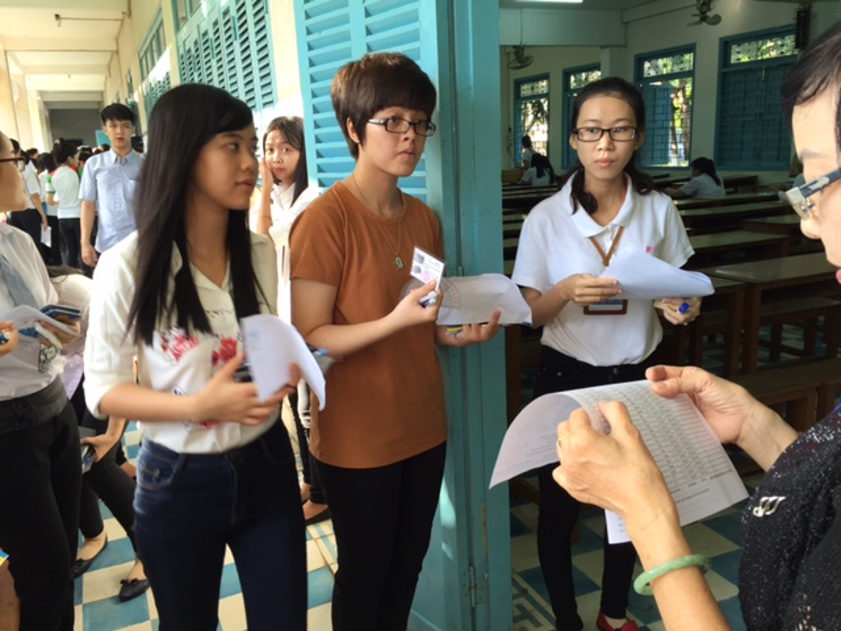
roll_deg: +0.3
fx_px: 705
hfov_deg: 61.7
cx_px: 420
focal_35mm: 29
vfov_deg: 48.2
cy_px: 316
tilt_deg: -13.7
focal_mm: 4.15
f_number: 2.2
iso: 32
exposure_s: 1/60
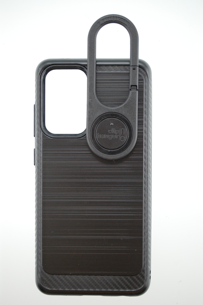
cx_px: 102
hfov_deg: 23.7
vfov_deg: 35.1
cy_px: 152
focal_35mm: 57
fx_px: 483
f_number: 5.3
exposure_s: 1/20
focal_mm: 38
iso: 800
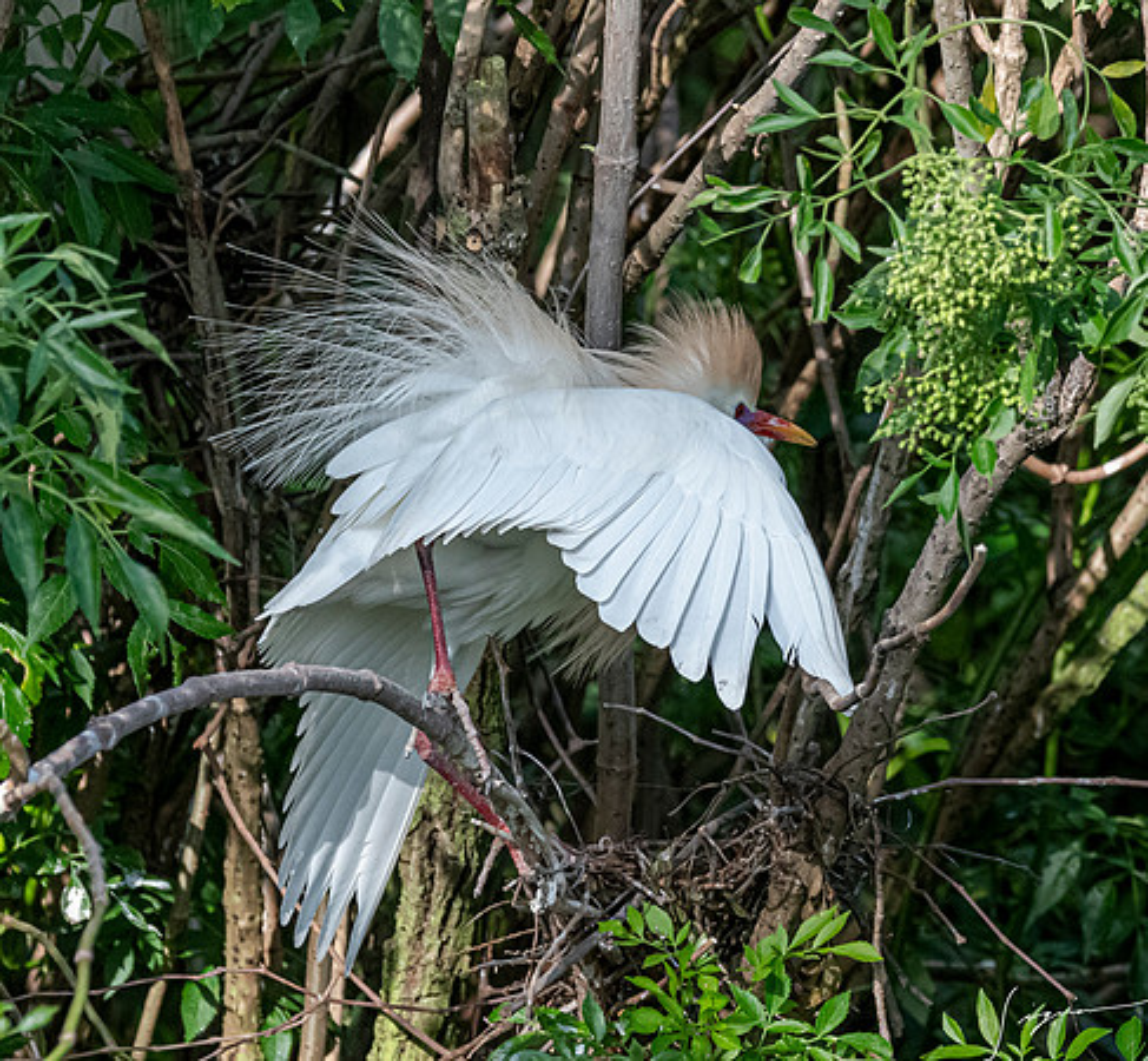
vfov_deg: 2.9
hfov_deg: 3.1
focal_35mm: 588
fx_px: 21255
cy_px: 398
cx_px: 1185
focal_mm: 260
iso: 2000
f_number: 8
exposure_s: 1/2500
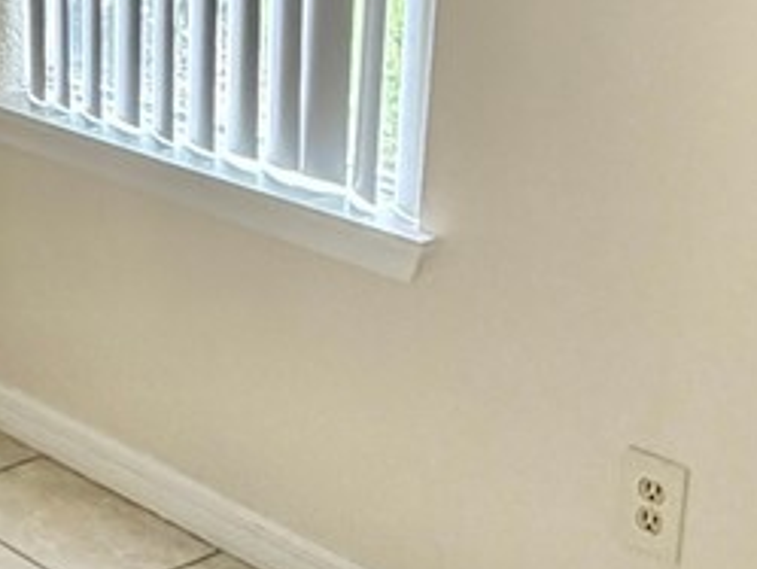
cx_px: -246
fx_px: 1969
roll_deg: +1.7
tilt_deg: -16.1
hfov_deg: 19.9
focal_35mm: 90
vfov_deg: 16.3
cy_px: 119
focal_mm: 2.22
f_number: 2.2
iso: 250
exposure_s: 1/121
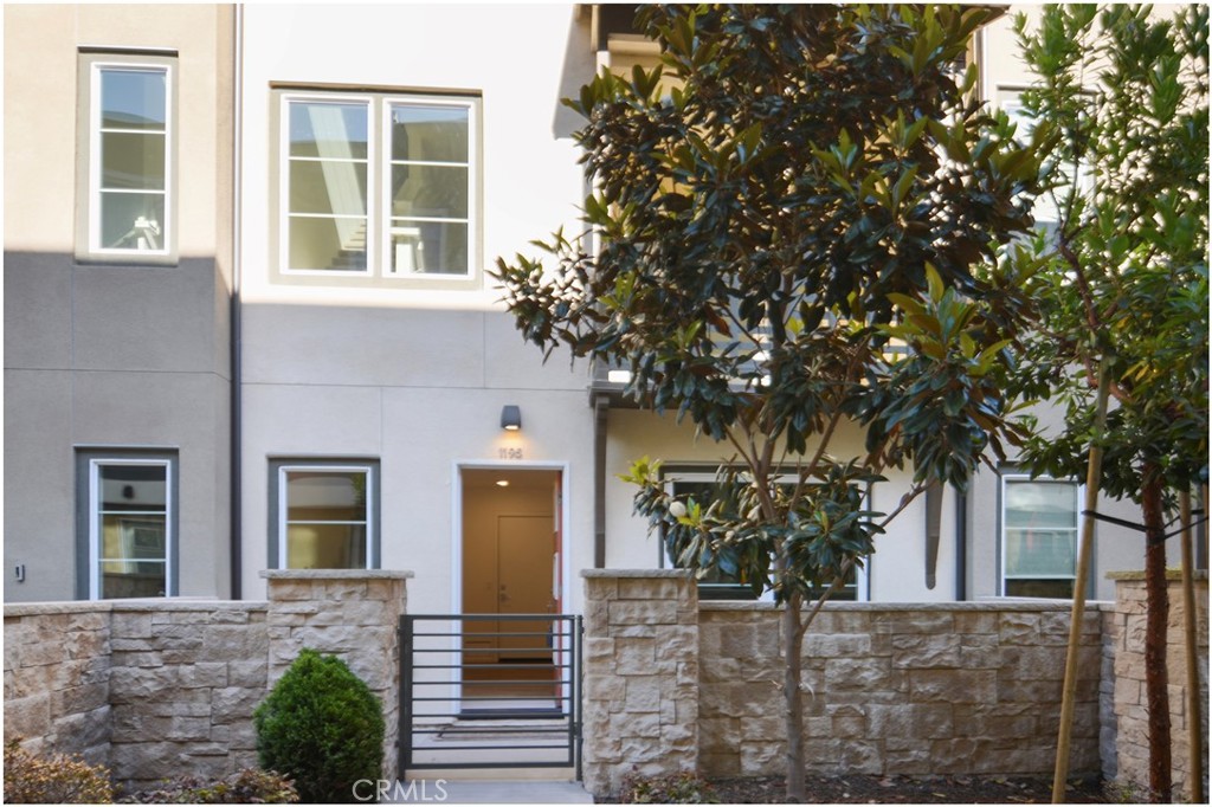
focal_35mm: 22
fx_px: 757
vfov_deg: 56.1
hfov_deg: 77.3
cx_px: 606
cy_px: 404
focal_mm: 15
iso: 100
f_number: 2.8
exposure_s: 1/50
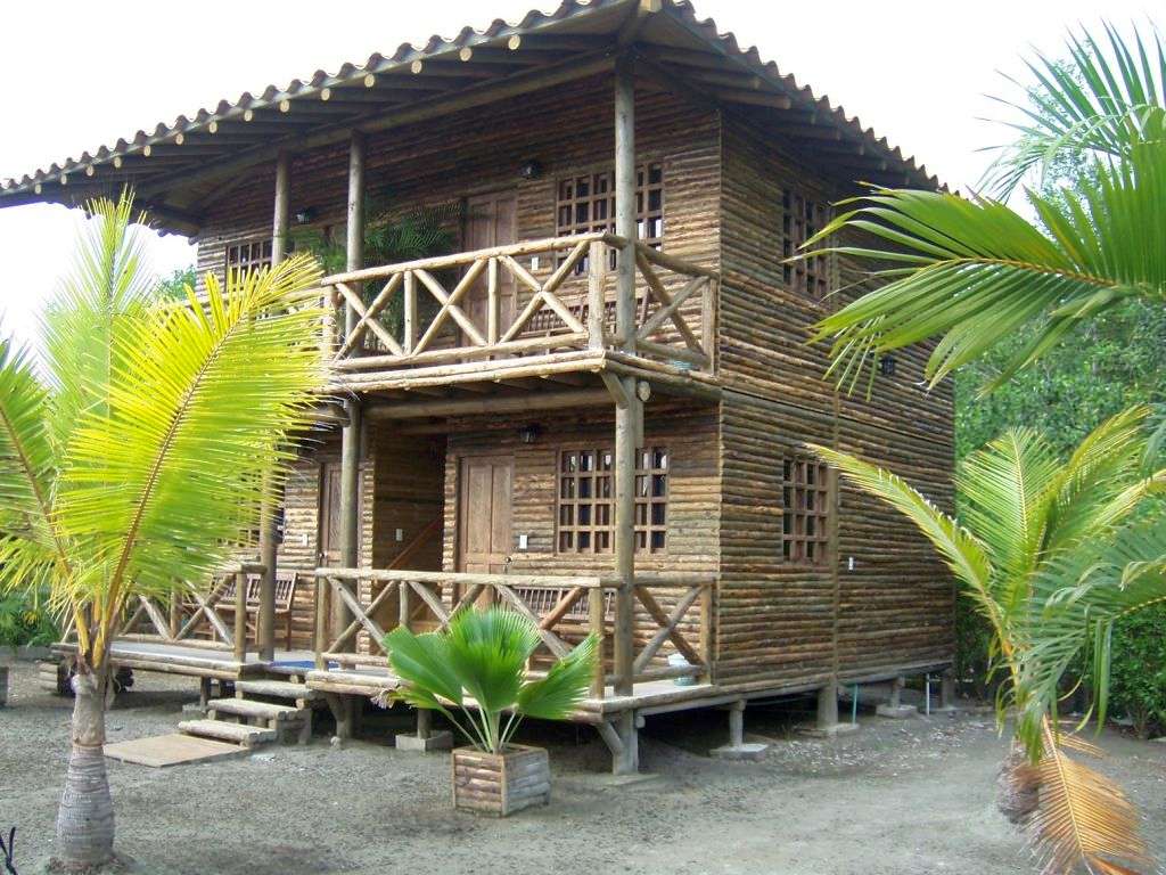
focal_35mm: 36
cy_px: 438
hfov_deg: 51.4
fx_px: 1213
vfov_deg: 39.7
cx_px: 583
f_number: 2.8
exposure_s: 1/160
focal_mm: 6.2
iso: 80
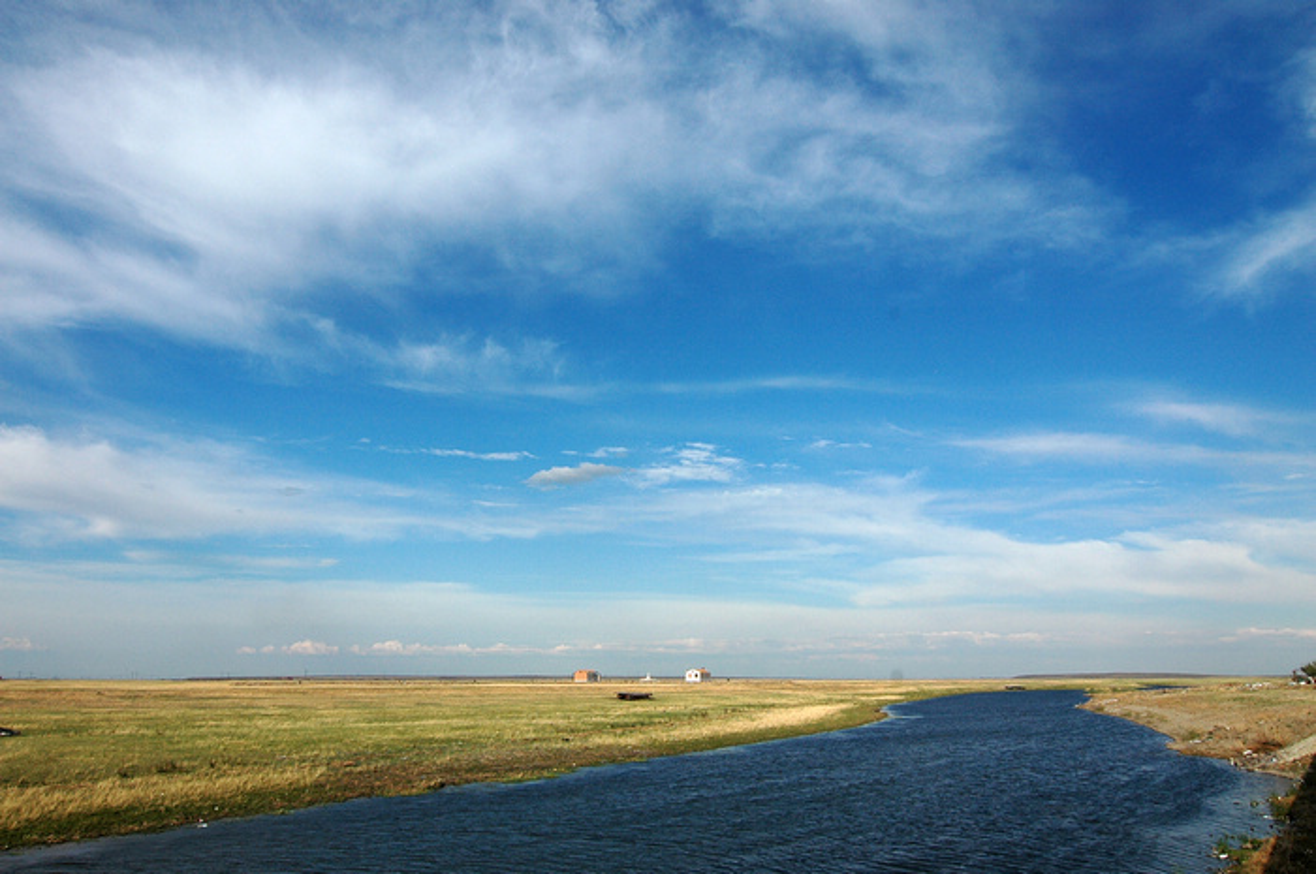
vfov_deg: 50.3
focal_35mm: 26
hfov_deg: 70.5
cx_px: 658
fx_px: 931
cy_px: 437
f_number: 8
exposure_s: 1/1000
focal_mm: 17
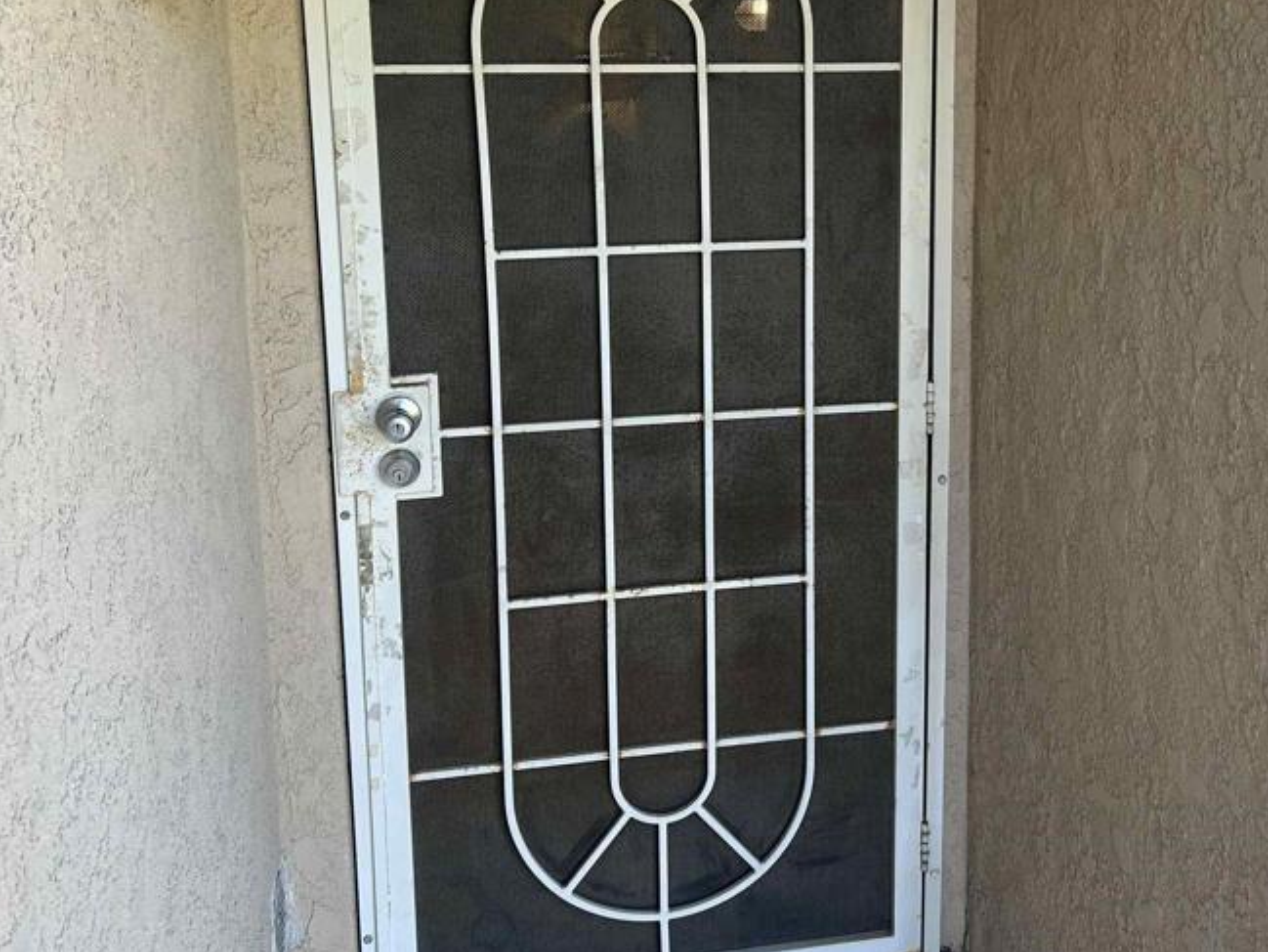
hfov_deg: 45.1
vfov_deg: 34.4
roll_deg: -0.2
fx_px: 1502
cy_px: 242
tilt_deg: -9.8
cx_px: 844
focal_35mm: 41
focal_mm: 5.7
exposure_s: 1/216
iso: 40
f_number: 1.5
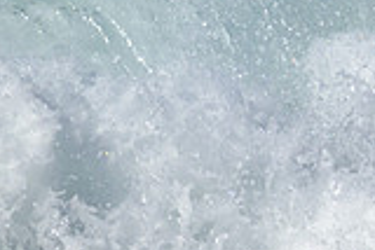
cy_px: 43
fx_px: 30204
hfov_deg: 0.7
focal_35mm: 2897
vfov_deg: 0.5
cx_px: 656
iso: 2800
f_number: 11
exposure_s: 1/2000
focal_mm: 800
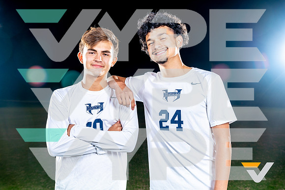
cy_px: 95
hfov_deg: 49.5
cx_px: 142
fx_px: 309
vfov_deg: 34.2
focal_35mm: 39
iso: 100
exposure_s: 1/125
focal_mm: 39
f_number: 5.6
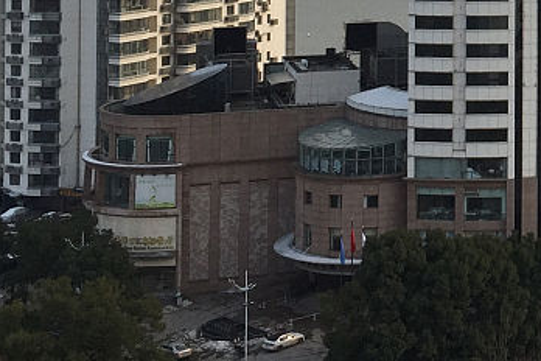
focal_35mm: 104
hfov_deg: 18.4
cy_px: -159
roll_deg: -0.3
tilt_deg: +0.3
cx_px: 681
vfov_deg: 12.6
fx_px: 1563
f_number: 2.2
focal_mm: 4.15
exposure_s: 1/719
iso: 32
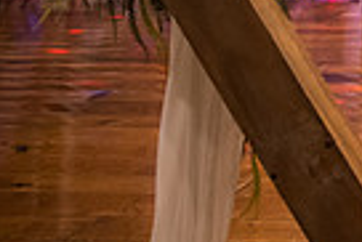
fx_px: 1027
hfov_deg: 15.6
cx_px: 740
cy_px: -226
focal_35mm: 102
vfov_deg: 12.1
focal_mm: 24
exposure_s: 1/200
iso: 6400
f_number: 2.8
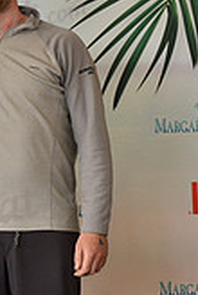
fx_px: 2029
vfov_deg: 8.3
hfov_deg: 5.4
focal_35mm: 247
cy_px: 154
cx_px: -259
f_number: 4.5
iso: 800
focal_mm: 70
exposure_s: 1/160
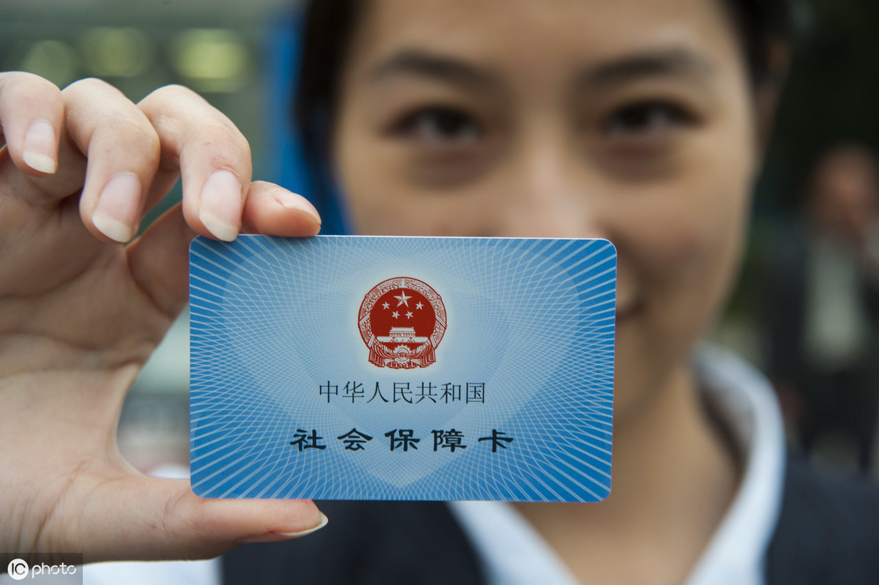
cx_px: 440
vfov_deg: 16.1
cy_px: 292
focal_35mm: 85
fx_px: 2074
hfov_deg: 23.9
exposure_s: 1/50
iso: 500
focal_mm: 85
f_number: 7.1
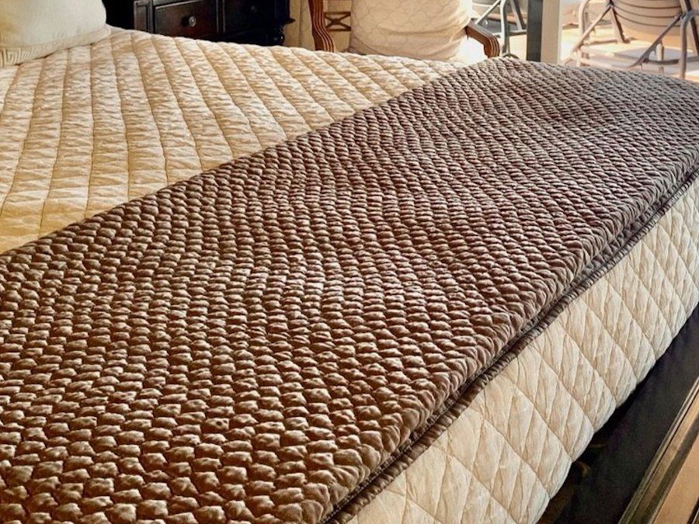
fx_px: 1050
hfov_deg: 36.5
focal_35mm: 52
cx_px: 462
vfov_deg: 27.0
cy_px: 50
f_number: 1.8
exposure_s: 1/212
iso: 25
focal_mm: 4.25
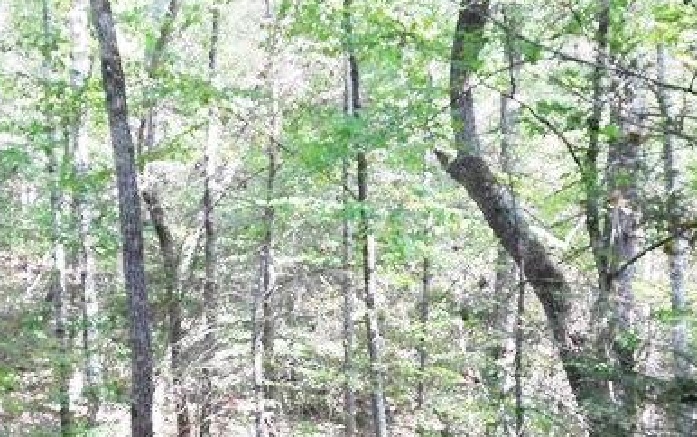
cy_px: 350
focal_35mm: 79
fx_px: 1502
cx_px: 262
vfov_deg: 16.4
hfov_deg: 26.0
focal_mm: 6.57
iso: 200
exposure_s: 1/60
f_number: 3.2
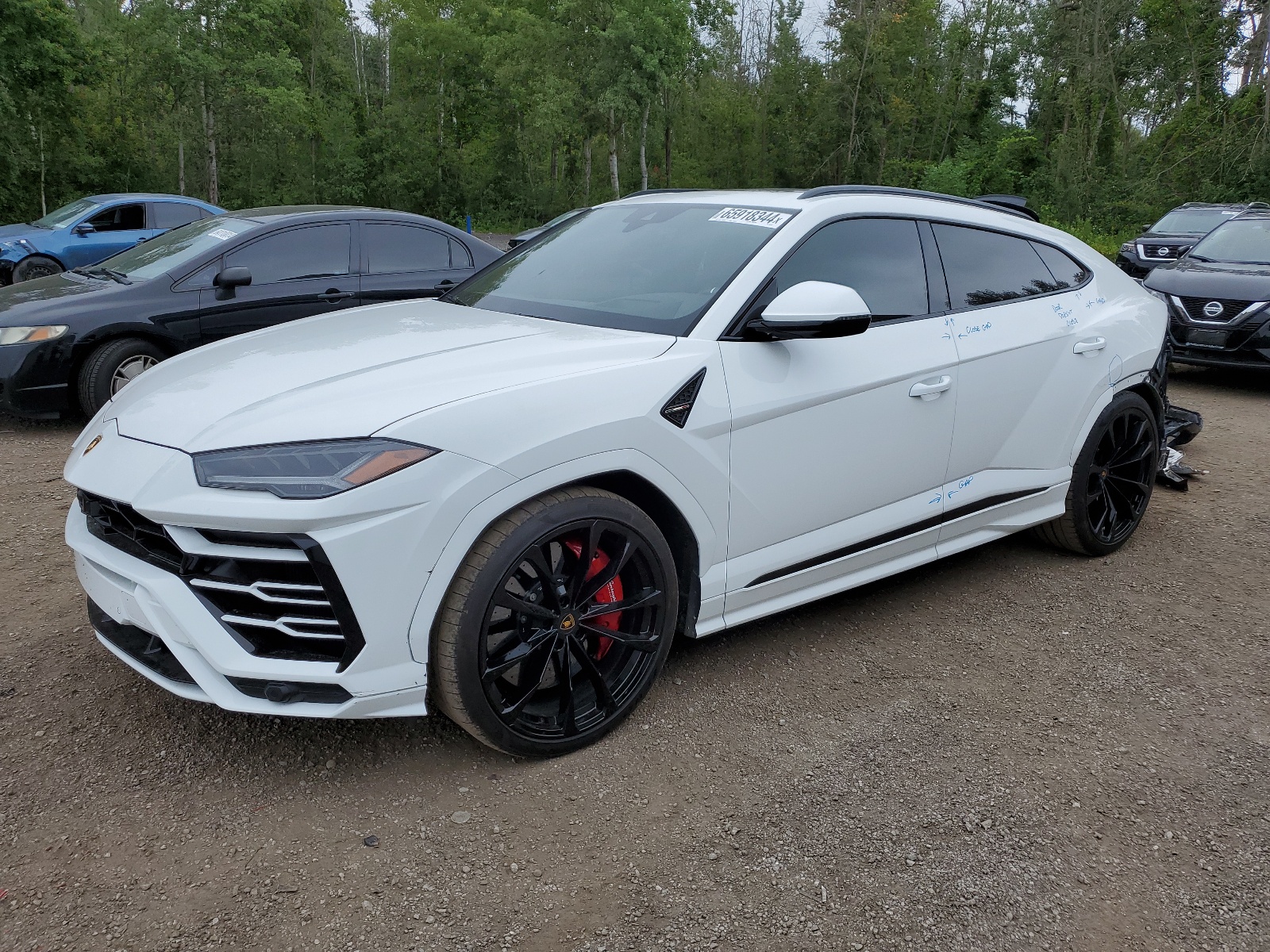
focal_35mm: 26
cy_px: 476
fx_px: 954
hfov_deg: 67.3
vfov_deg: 53.1
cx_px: 635
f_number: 1.5
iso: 50
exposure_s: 1/833
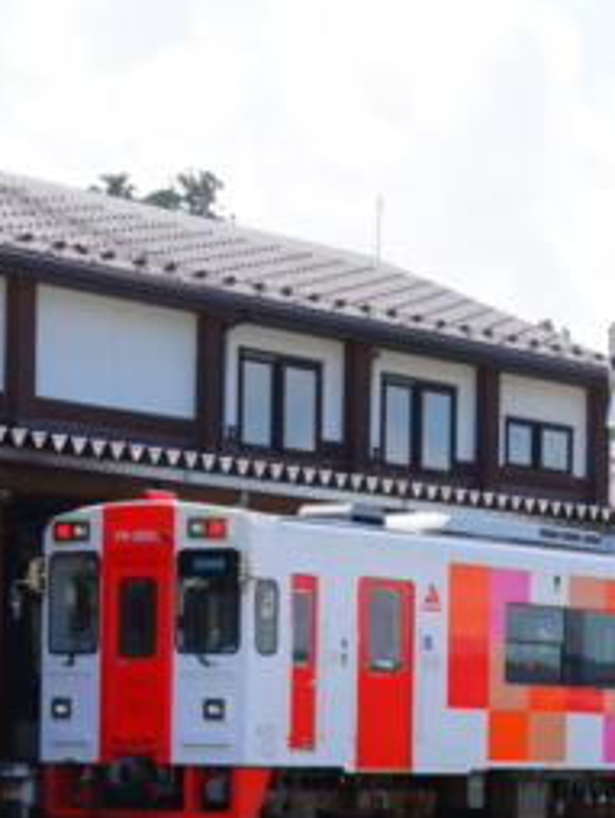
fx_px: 3216
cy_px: 739
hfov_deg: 10.6
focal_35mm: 136
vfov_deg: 14.3
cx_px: 853
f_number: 11
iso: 100
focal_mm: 30
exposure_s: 1/125
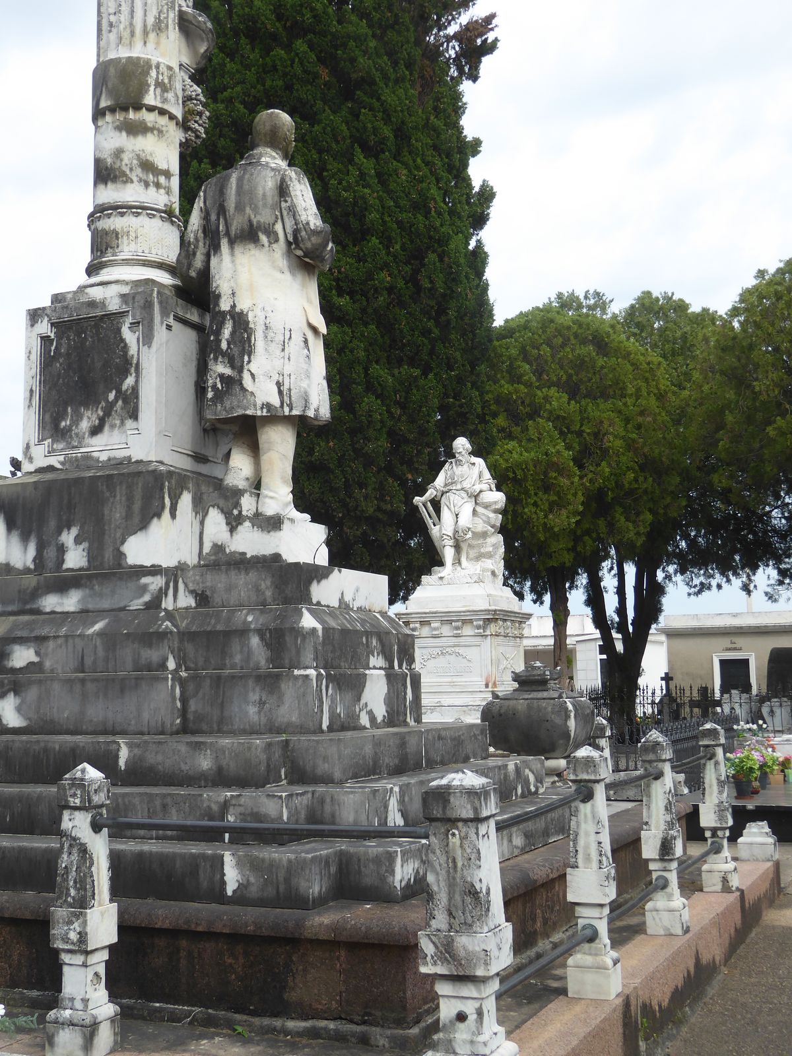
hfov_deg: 31.5
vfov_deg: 41.2
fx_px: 1403
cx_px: 396
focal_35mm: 46
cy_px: 528
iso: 80
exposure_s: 1/320
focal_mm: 7.8
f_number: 3.9
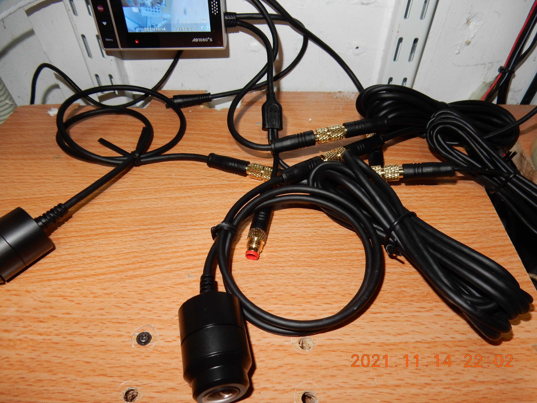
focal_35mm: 25
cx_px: 268
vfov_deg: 54.9
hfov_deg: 69.4
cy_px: 202
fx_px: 388
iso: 200
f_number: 3.7
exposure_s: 1/30
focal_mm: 4.5
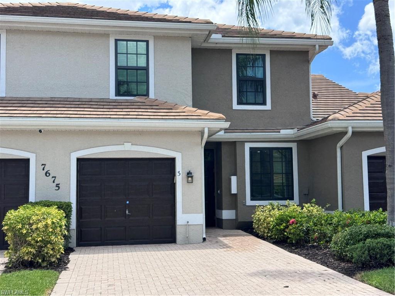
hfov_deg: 39.7
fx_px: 548
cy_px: 148
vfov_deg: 30.3
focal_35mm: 48
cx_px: 198
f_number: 1.78
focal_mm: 6.76
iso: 64
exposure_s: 1/2833
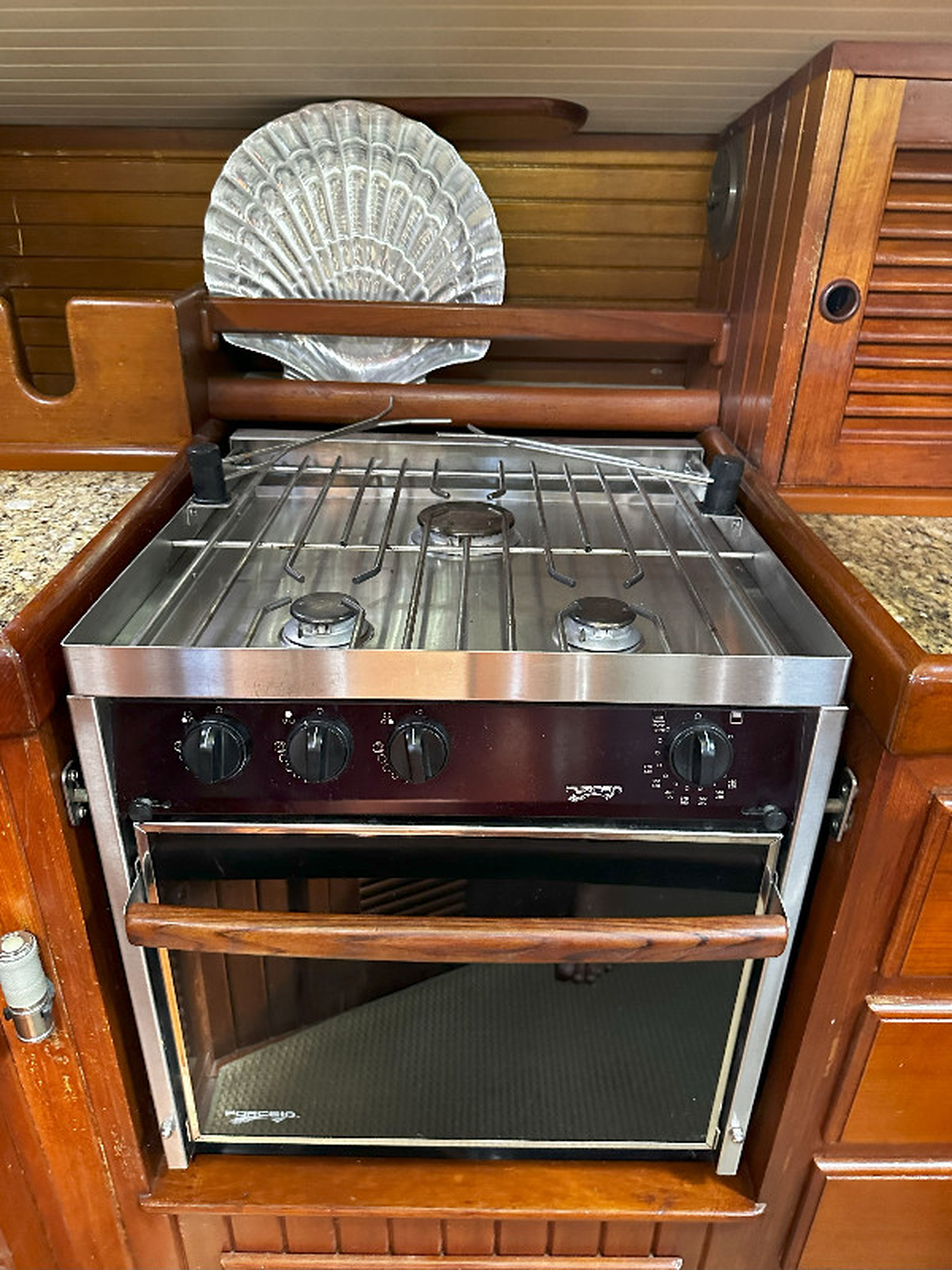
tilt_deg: -27.0
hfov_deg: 56.8
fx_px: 880
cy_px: 635
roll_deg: -0.7
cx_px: 476
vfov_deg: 71.6
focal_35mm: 24
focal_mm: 6.86
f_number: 1.78
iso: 1000
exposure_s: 1/47
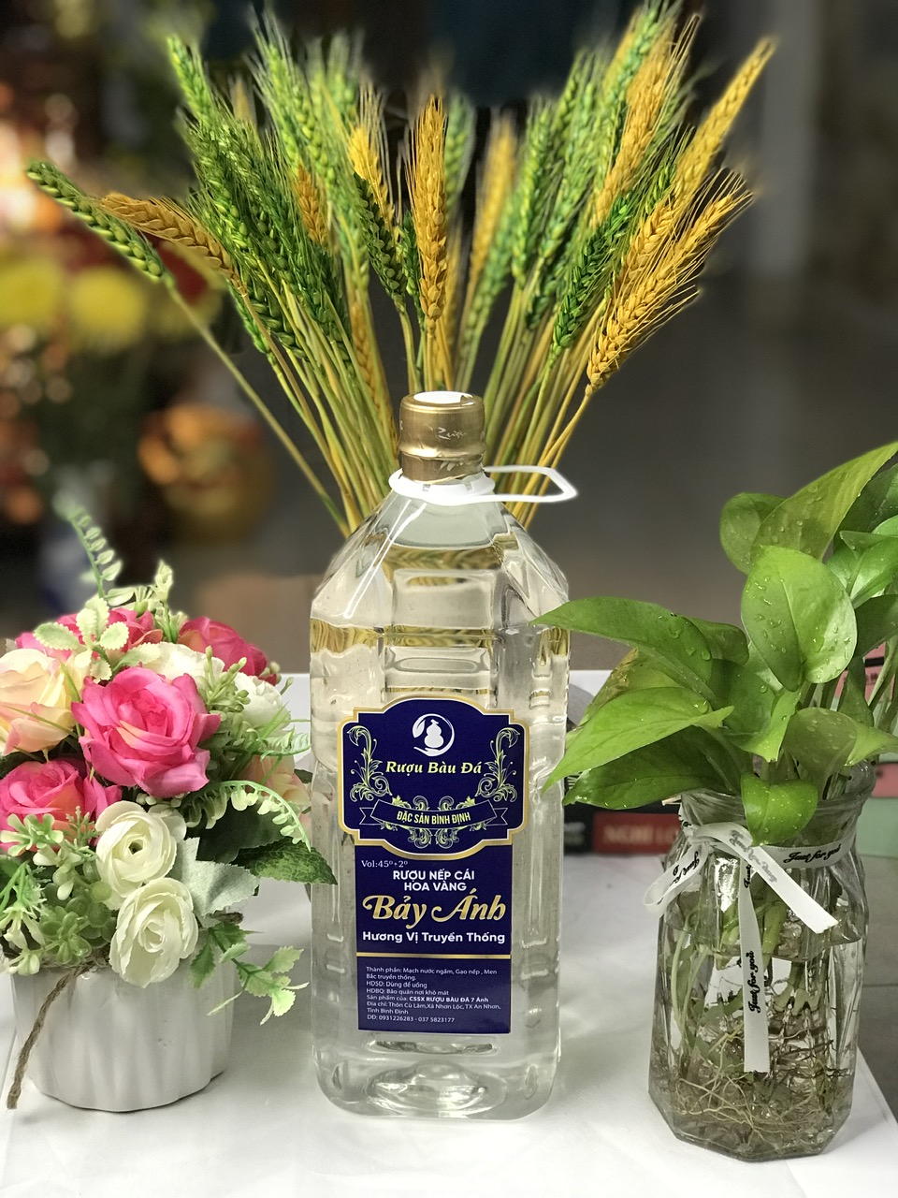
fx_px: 1972
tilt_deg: -17.2
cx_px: 449
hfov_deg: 25.7
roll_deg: -0.3
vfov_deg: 33.8
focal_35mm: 57
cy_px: 599
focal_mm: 6.6
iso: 100
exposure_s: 1/50
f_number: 2.8
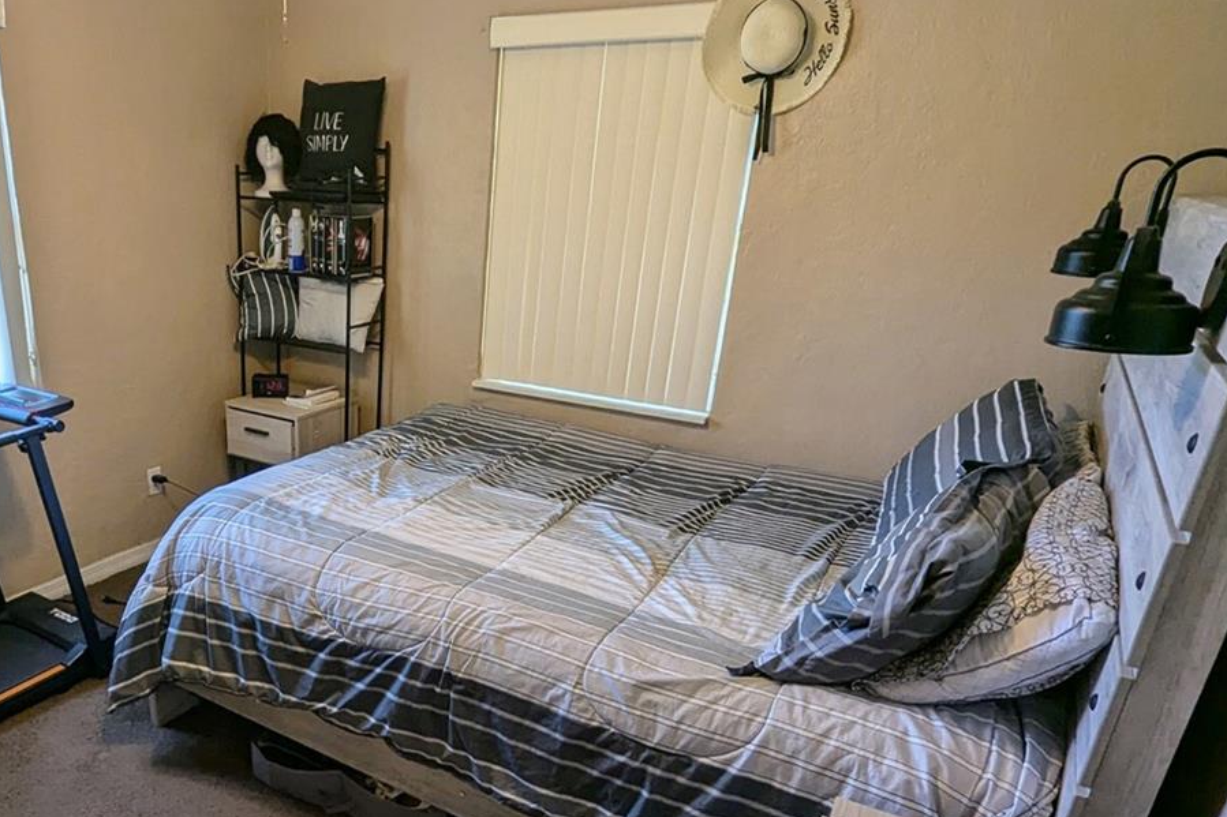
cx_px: 385
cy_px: 529
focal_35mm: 24
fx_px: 818
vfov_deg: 52.3
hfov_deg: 71.0
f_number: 2.2
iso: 108
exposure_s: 1/106
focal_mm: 1.95
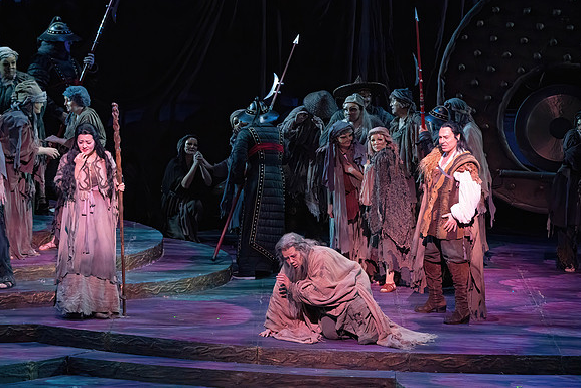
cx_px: 291
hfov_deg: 11.0
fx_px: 3019
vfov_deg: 7.3
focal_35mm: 187
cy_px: 194
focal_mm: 186
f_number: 9
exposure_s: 1/320
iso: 20000
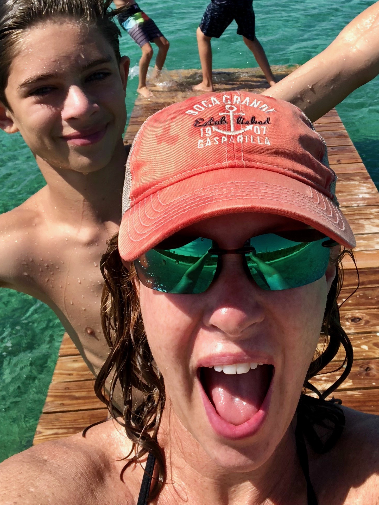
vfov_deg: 37.2
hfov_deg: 28.4
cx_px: 250
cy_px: 186
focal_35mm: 51
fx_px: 744
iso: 20
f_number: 2.2
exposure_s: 1/871
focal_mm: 2.87
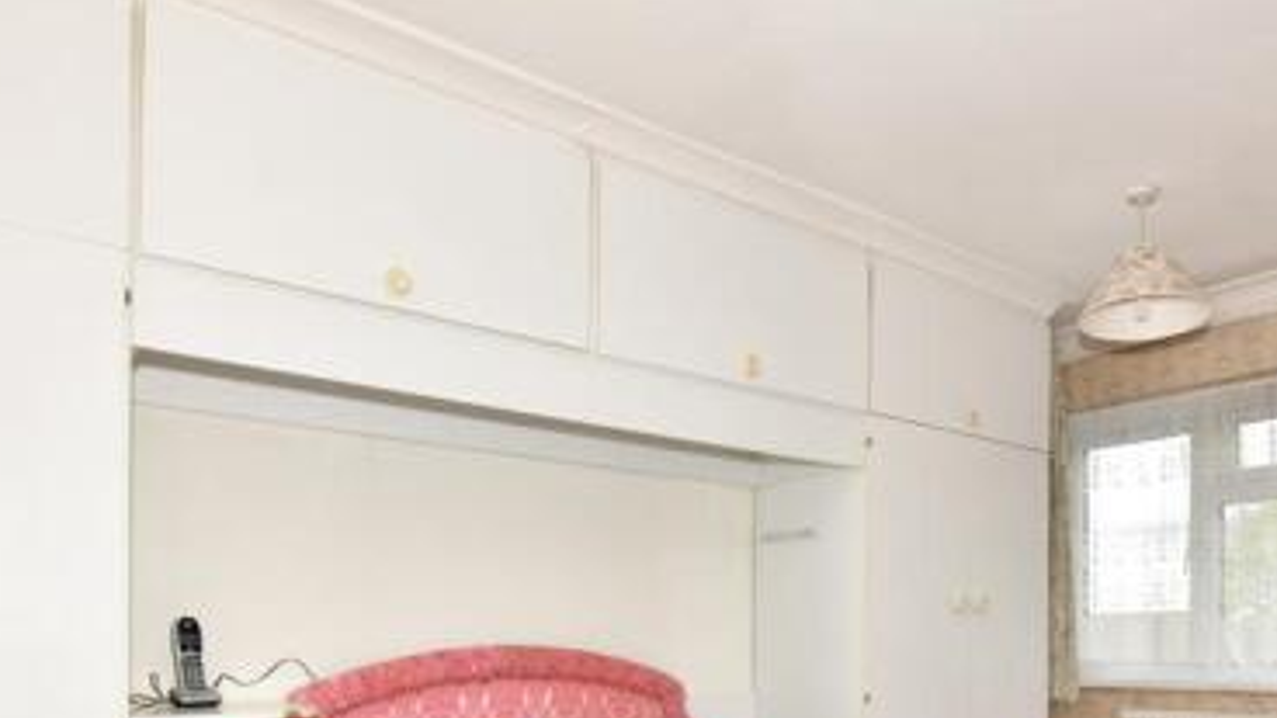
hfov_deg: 66.8
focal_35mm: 28
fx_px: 948
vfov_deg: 38.7
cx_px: 805
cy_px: 640
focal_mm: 10
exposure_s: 1/160
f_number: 7.1
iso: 400
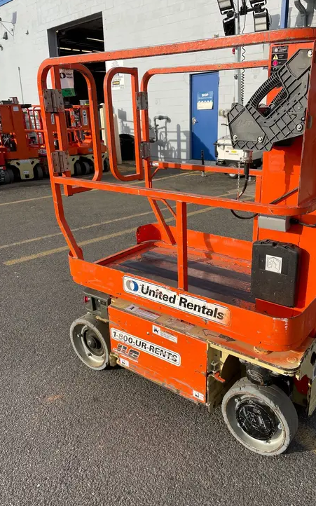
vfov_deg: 66.5
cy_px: 253
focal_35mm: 28
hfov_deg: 44.4
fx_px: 386
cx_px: 185
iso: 50
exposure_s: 1/2618
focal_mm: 4.2
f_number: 1.6
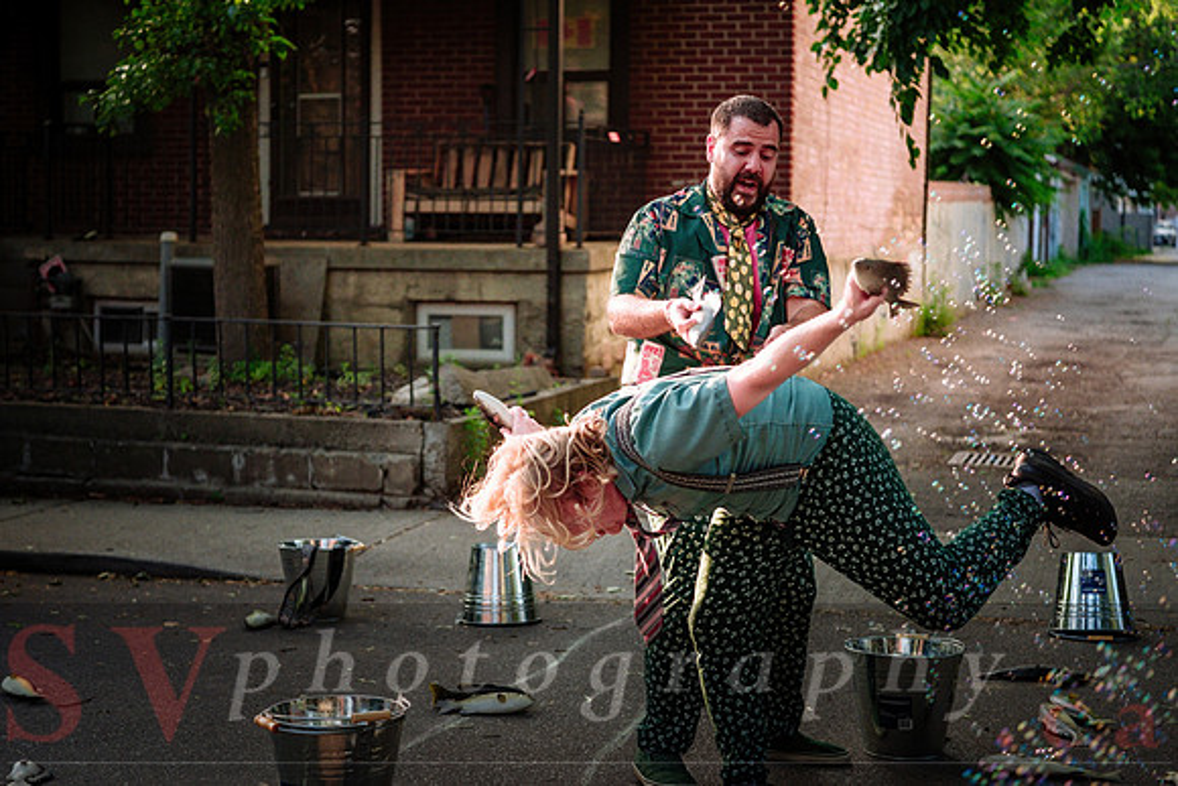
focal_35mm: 60
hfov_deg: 33.6
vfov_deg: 22.8
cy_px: 368
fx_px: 1949
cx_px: 552
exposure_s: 1/1000
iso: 500
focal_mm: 37
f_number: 1.8
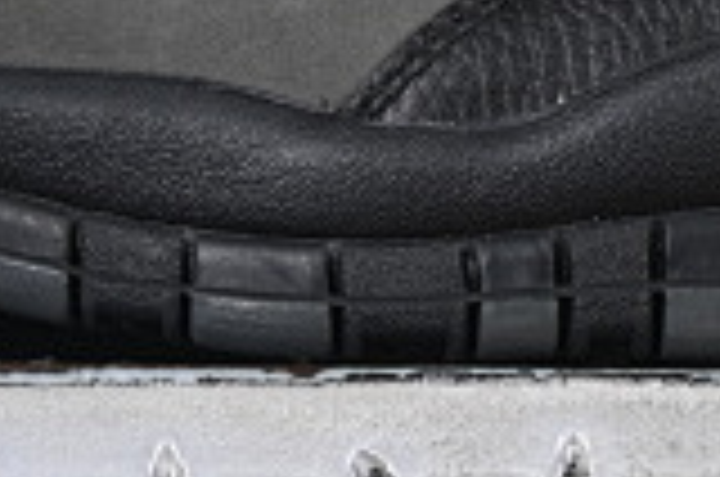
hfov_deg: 5.5
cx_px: 914
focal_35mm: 376
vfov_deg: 3.6
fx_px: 7505
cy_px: -371
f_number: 6.3
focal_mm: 50
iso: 160
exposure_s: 1/50
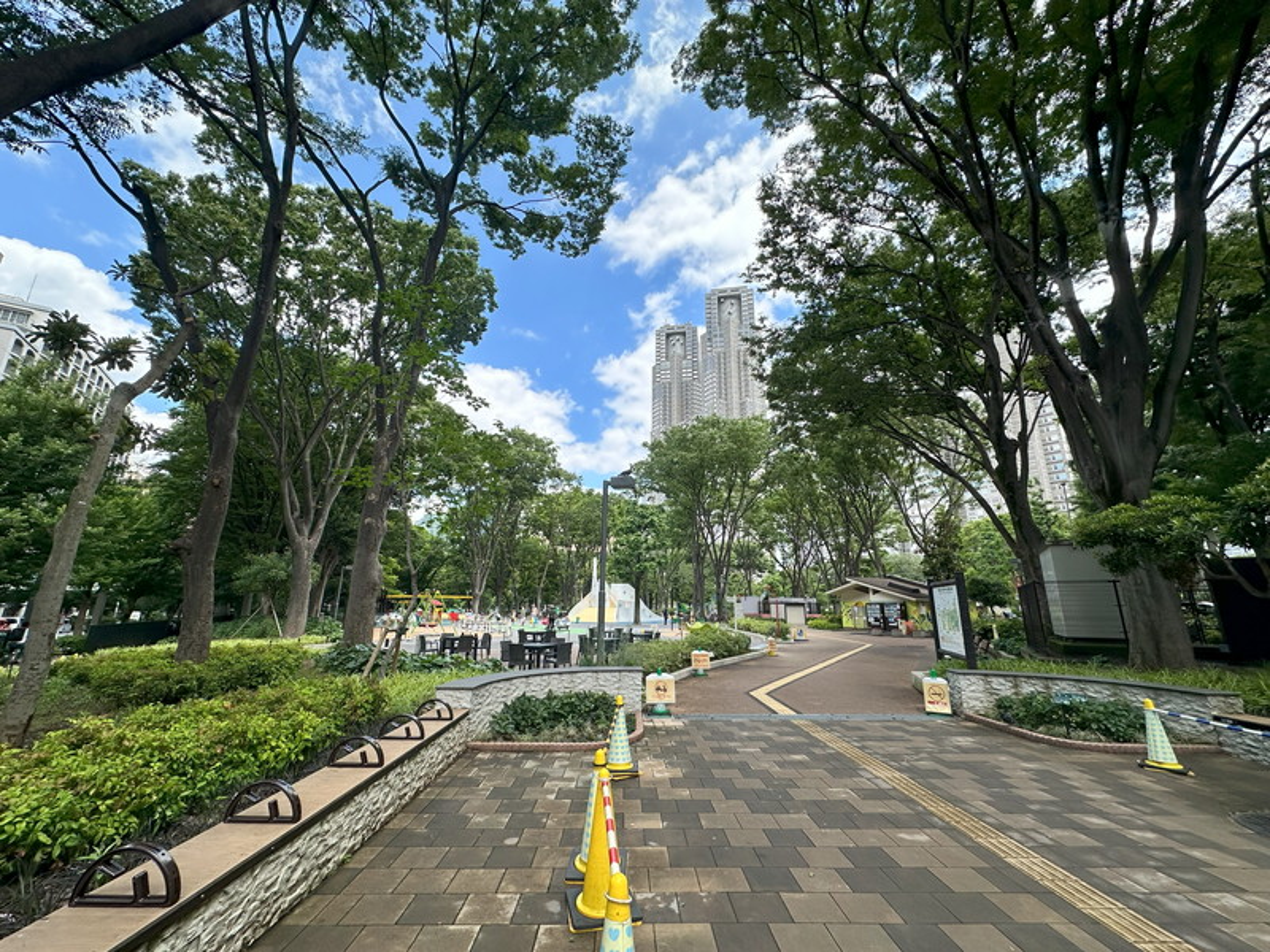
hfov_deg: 102.1
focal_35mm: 14
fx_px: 514
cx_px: 635
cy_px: 476
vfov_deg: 85.7
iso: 40
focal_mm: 2.22
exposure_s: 1/940
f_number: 2.2
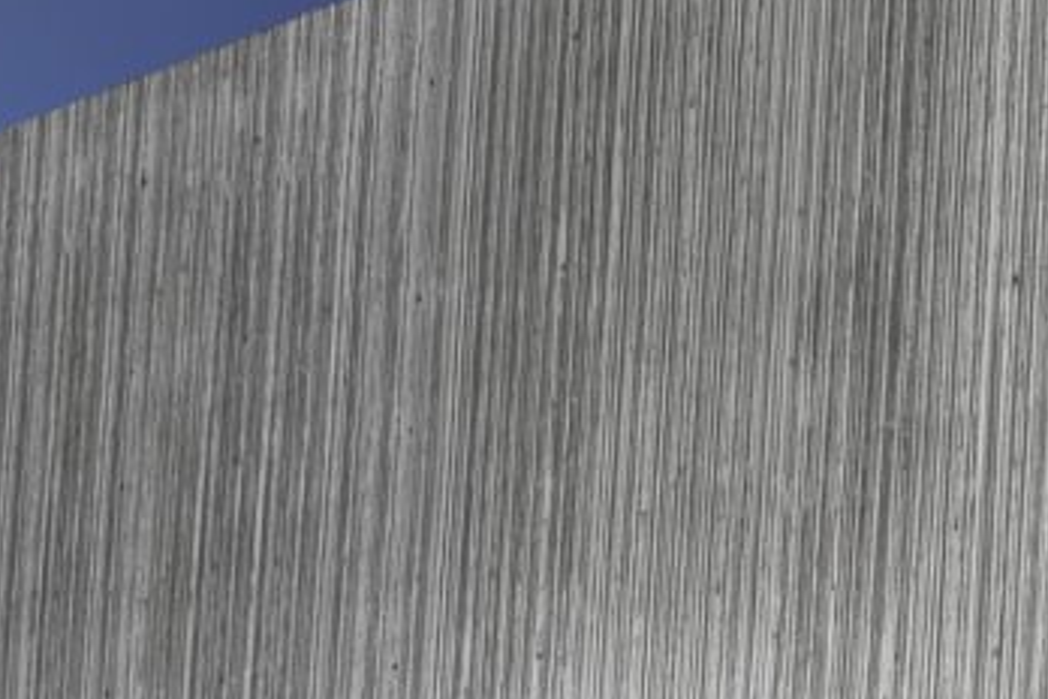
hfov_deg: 12.9
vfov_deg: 8.6
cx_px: 292
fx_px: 4628
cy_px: 679
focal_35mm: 159
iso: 100
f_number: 6.3
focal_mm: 54
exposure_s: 1/200
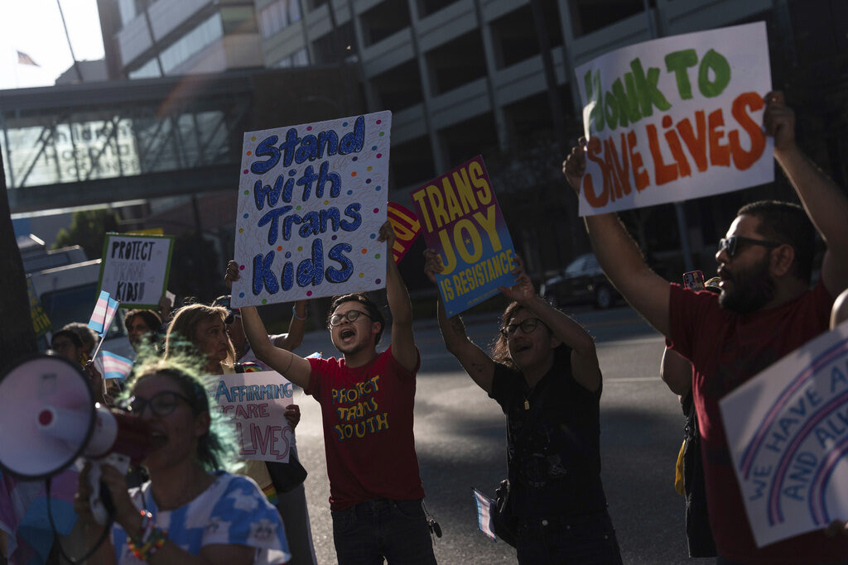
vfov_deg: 23.0
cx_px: 424
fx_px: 1390
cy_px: 282
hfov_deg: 33.9
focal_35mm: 59
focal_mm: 59
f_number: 2.8
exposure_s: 1/8000
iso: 320
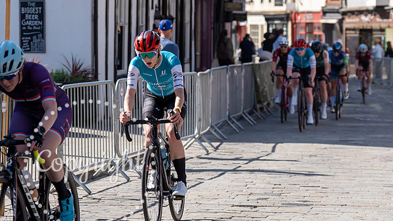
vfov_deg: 8.0
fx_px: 1573
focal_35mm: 151
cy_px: 56
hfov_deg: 14.2
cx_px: 202
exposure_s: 1/1000
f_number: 3.5
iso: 100
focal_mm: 79
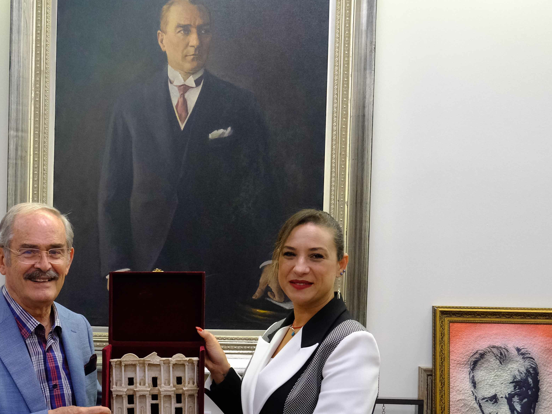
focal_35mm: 63
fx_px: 1005
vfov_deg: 22.9
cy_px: 333
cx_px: 161
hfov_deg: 30.4
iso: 2000
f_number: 5
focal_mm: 22.3
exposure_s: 1/100
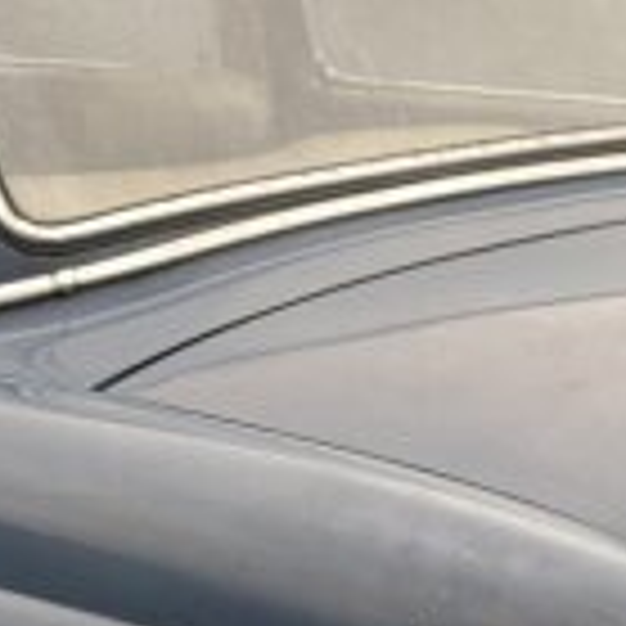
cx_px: 698
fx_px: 3990
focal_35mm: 195
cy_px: 788
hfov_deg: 8.9
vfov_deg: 8.8
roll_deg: +0.5
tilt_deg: -14.7
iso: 250
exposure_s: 1/99
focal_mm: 6.76
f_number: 1.78
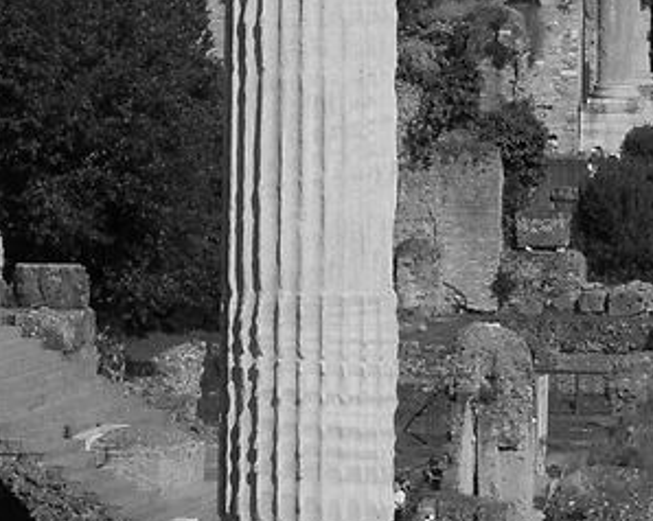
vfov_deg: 2.3
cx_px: -640
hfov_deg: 2.8
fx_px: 13056
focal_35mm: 676
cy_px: -753
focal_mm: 43
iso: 200
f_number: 5.6
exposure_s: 1/2000
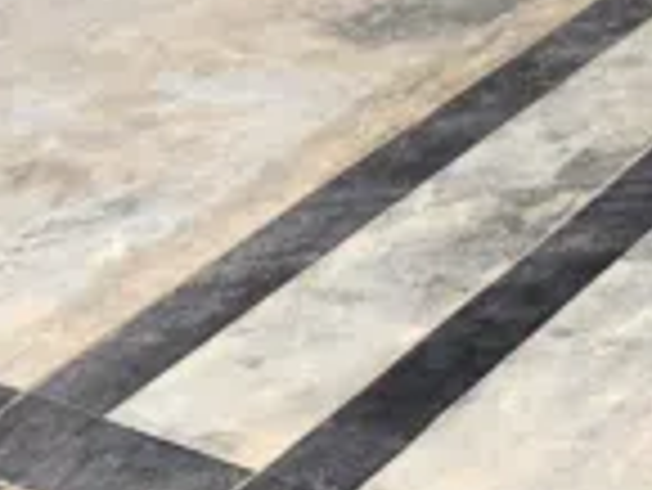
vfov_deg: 13.1
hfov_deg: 15.6
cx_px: 1201
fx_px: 1998
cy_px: -288
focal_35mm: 106
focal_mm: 6.86
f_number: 1.78
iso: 80
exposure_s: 1/121
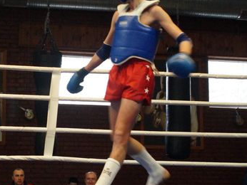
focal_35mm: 102
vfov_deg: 14.5
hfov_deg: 19.0
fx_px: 728
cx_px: 34
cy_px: 96
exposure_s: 1/100
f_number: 5.6
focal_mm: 35
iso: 3200
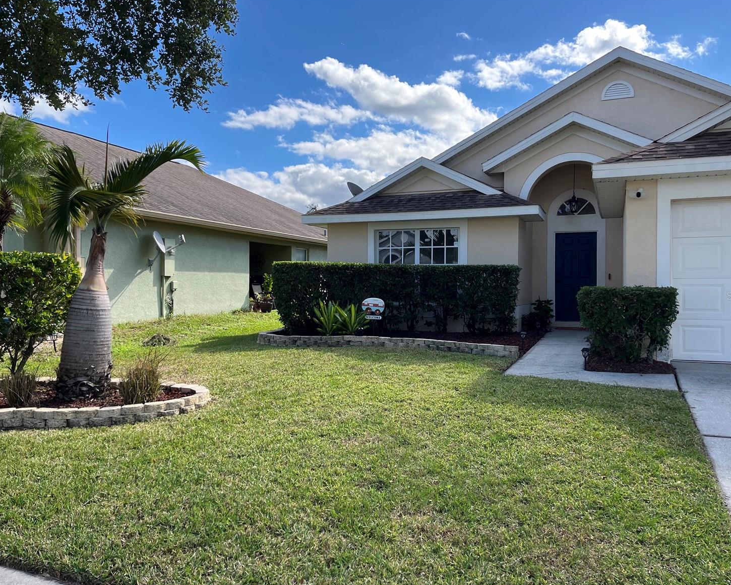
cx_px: 371
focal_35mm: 28
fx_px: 606
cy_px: 296
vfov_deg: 51.5
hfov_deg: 62.2
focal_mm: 5.1
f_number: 1.6
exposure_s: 1/1623
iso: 50
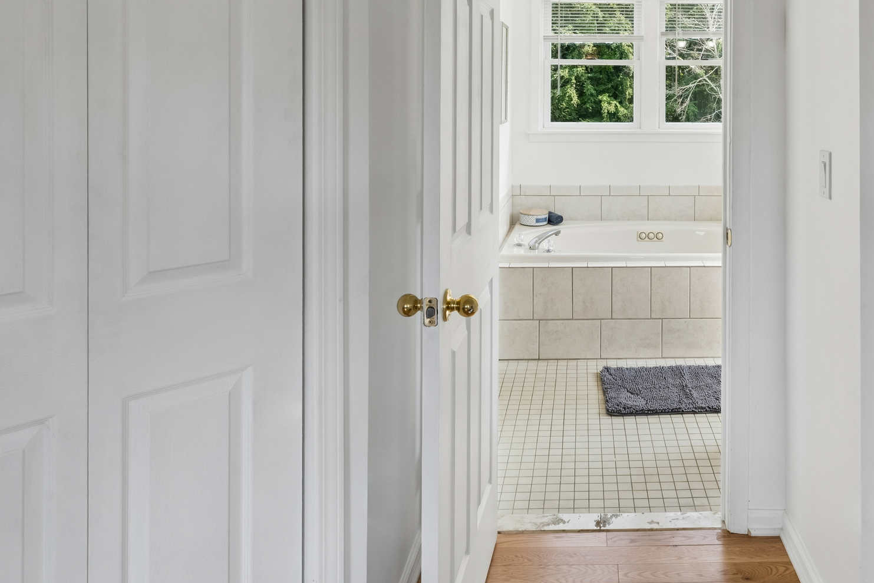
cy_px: 84
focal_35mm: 29
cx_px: 603
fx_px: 704
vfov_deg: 42.1
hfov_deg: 61.6
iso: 400
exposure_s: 1/25
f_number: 13
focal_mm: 14
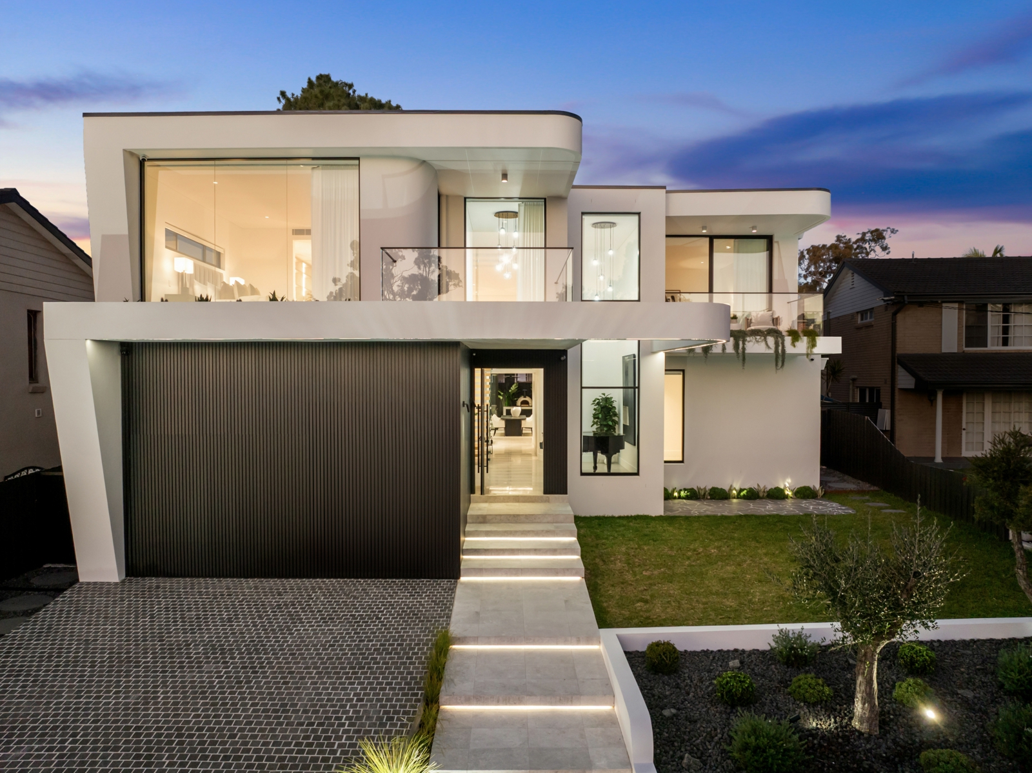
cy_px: 386
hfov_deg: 71.6
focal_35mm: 24
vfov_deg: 56.8
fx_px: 715
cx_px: 516
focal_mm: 12.29
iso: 100
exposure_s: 1/25
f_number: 2.8
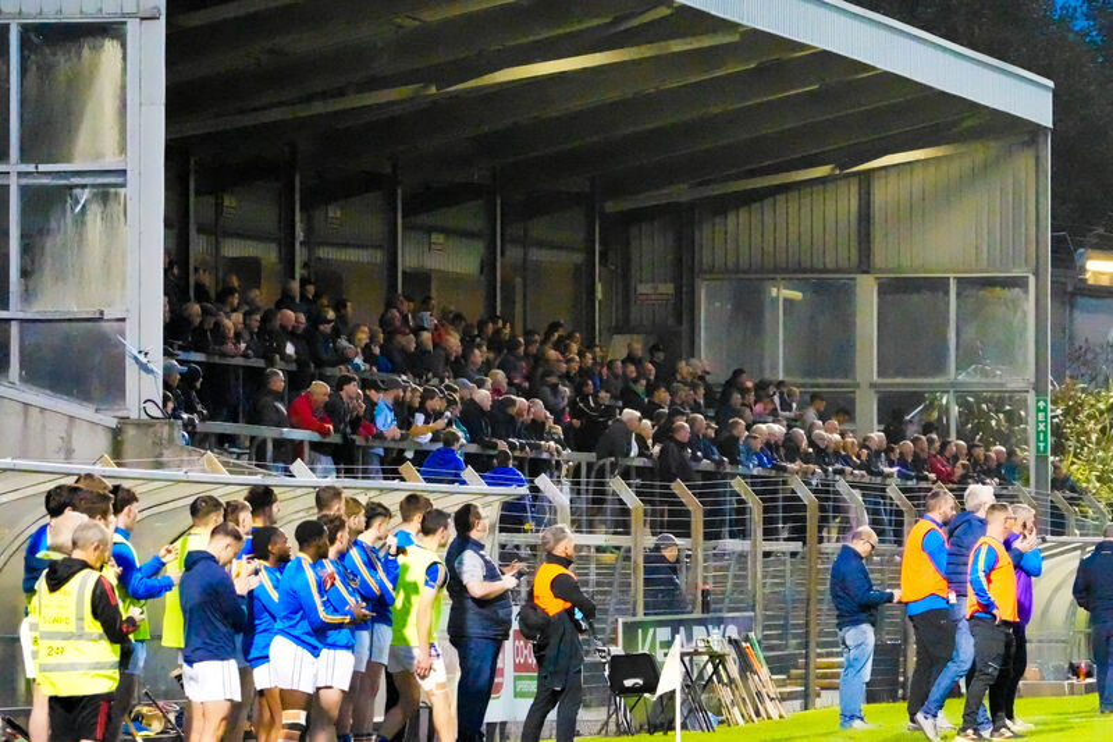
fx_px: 6243
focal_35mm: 202
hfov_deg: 10.2
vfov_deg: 6.8
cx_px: 556
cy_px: 371
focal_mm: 202
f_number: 9
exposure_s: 1/640
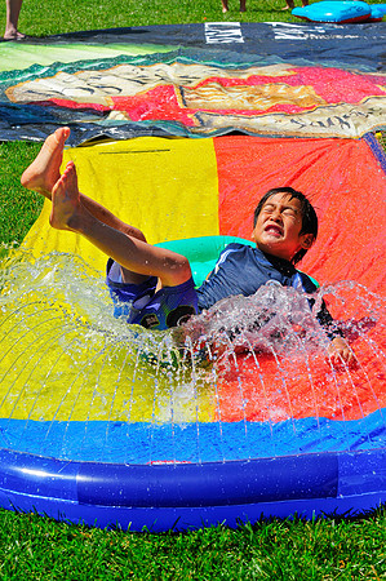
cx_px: 193
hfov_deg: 13.0
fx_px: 1693
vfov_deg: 19.5
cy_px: 290
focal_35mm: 105
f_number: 10
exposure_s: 1/640
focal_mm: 70
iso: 400
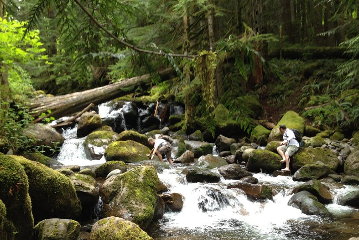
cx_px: 179
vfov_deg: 35.9
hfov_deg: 51.9
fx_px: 369
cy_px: 136
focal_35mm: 37
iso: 80
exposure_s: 1/60
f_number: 2.4
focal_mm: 4.28
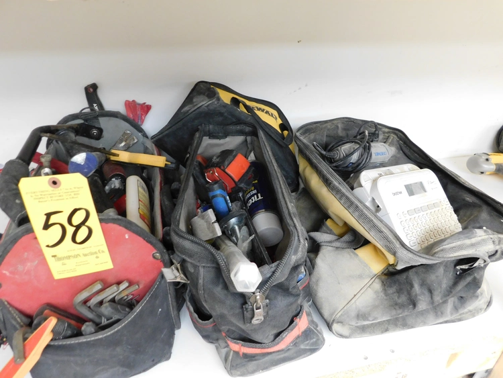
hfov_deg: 71.6
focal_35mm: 24
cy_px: 189
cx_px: 252
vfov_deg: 56.8
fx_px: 349
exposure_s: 1/15
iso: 400
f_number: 3
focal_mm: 4.1
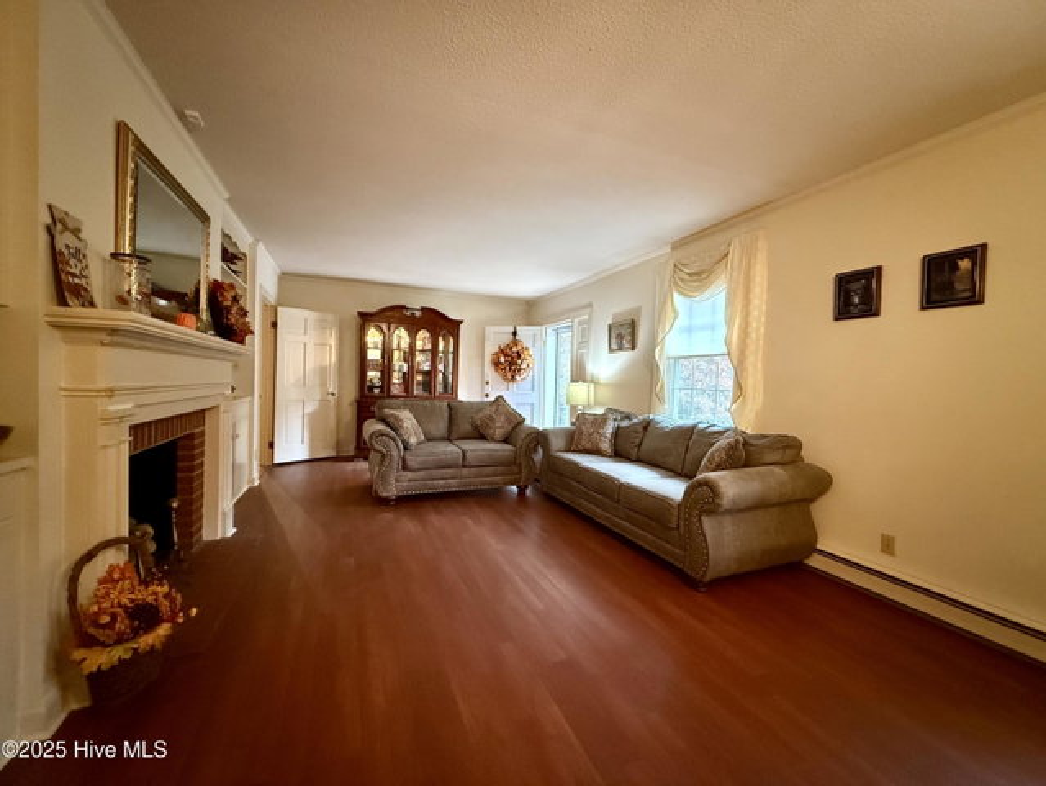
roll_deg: -2.0
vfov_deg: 85.7
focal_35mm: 14
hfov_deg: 102.0
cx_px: 523
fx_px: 423
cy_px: 393
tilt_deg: -1.6
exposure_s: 1/60
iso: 1000
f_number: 2.2
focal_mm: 2.22
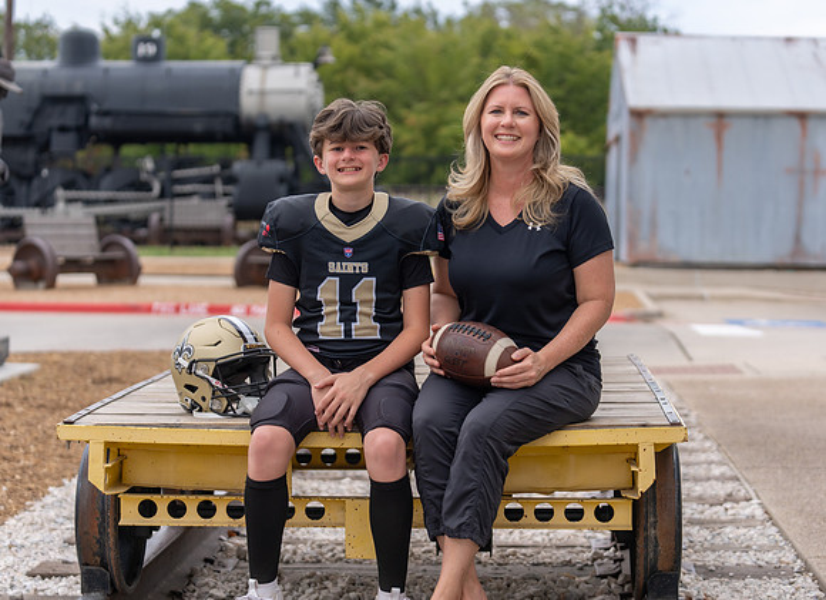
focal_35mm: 79
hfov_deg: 25.0
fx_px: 1865
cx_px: 418
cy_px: 294
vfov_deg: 18.3
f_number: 2.8
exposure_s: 1/320
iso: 160
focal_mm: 70
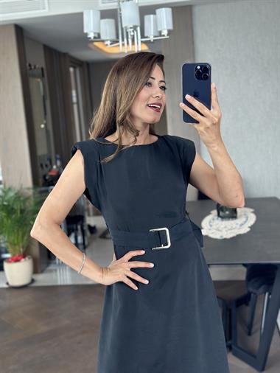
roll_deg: +5.5
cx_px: 140
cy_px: 186
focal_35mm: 48
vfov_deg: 39.6
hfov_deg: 30.3
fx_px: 517
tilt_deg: -15.5
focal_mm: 6.86
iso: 125
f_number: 1.78
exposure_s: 1/66
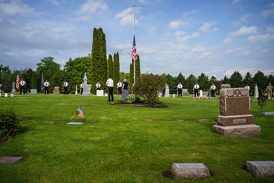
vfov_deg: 42.0
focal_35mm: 31
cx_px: 132
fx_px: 238
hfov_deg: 59.8
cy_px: 94
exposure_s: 1/2000
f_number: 4.5
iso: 200
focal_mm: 30.1
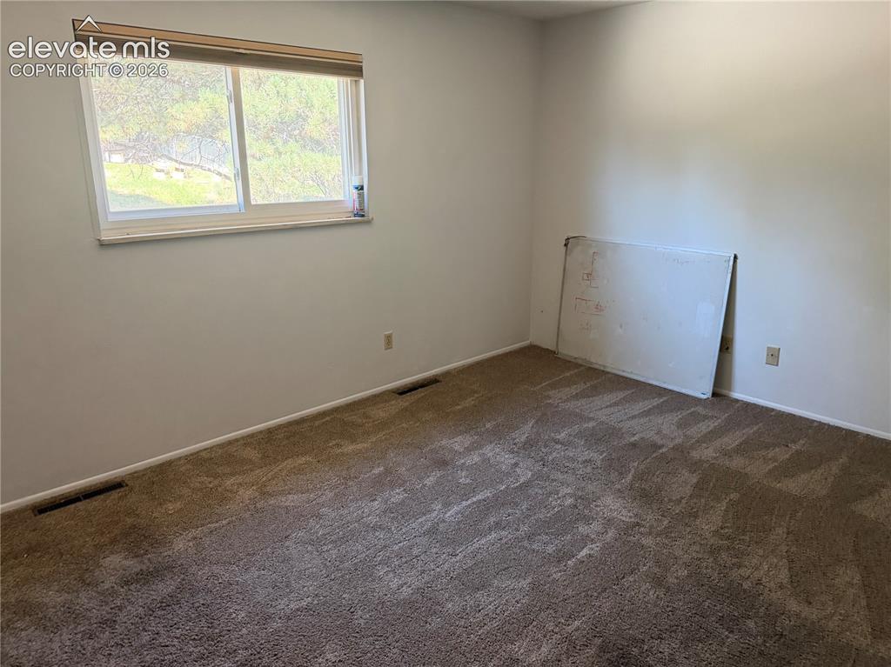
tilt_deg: -14.5
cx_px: 446
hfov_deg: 71.6
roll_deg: +0.6
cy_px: 334
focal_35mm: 24
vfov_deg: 56.8
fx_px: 617
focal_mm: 6.76
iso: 400
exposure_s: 1/60
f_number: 1.78
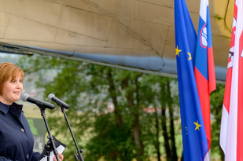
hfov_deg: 9.8
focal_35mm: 211
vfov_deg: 6.5
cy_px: 110
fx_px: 1422
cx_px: 120
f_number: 7.1
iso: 800
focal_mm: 145
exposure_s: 1/640
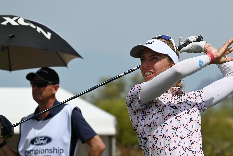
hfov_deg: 5.0
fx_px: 2652
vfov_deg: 3.4
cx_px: 162
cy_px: 99
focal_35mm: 410
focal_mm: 175
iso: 100
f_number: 7.1
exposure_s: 1/800
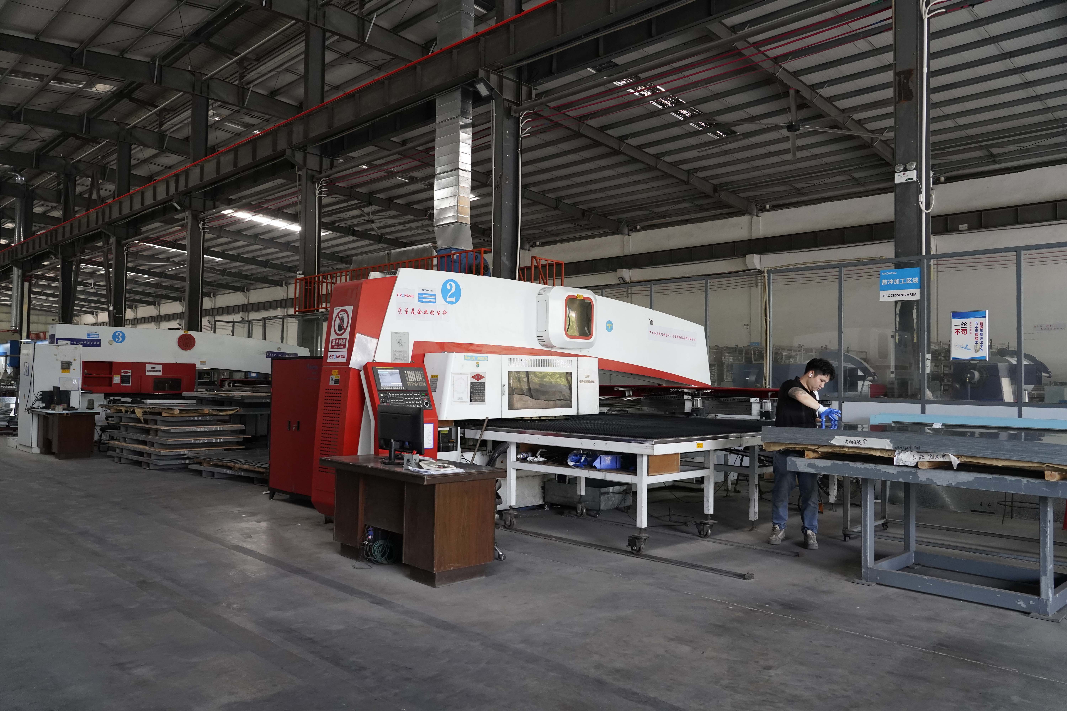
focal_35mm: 26
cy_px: 356
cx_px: 534
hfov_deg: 69.4
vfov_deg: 49.6
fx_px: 771
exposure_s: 1/100
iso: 4000
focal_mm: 26
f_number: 5.6
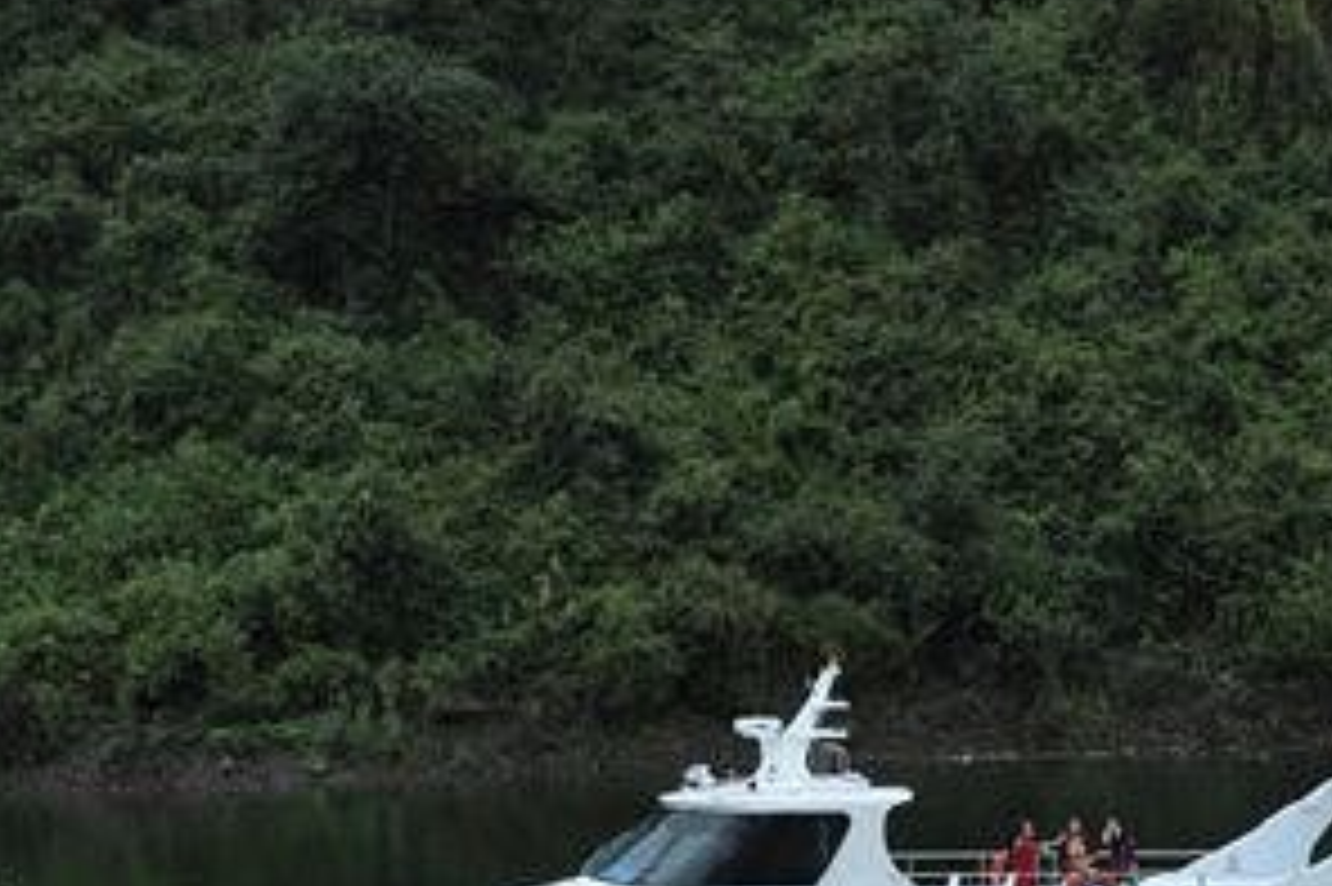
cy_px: 839
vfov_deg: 16.7
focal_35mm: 80
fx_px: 2968
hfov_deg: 24.9
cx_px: 1037
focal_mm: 21
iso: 400
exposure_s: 1/500
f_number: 5.6
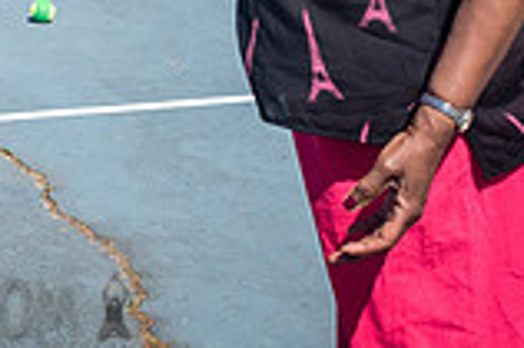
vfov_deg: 8.3
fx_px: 2356
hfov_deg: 12.3
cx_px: -183
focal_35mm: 162
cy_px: -197
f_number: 4.5
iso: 200
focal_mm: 35
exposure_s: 1/3200
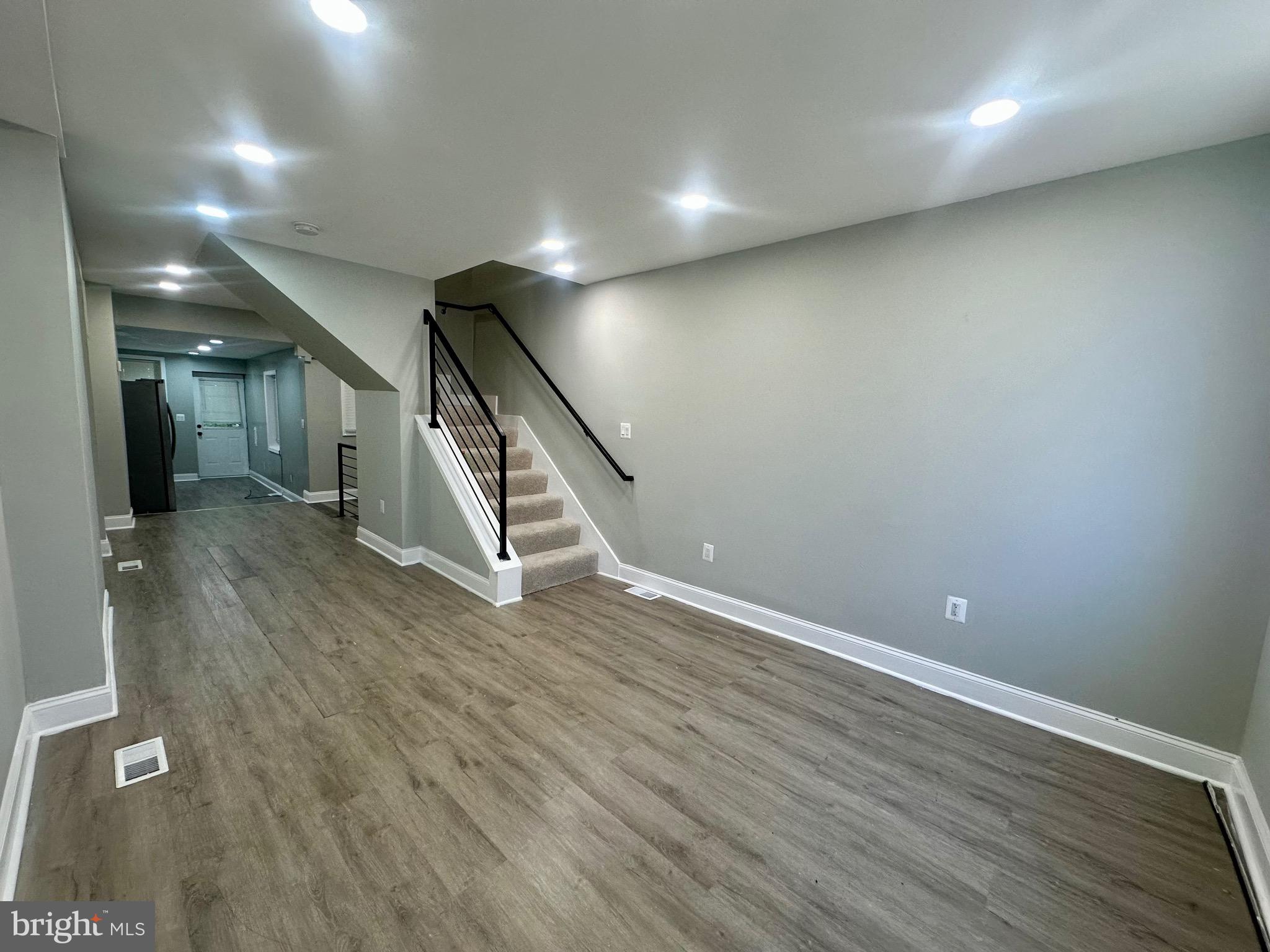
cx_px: 635
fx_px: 514
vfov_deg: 85.7
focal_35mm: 14
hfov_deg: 102.1
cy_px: 476
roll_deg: -3.2
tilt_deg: -6.9
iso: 160
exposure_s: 1/120
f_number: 2.2
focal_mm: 2.22
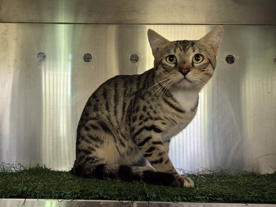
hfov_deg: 73.9
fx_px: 183
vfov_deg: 58.9
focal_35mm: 23
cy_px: 104
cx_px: 138
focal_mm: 5.4
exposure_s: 1/100
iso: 400
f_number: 1.8
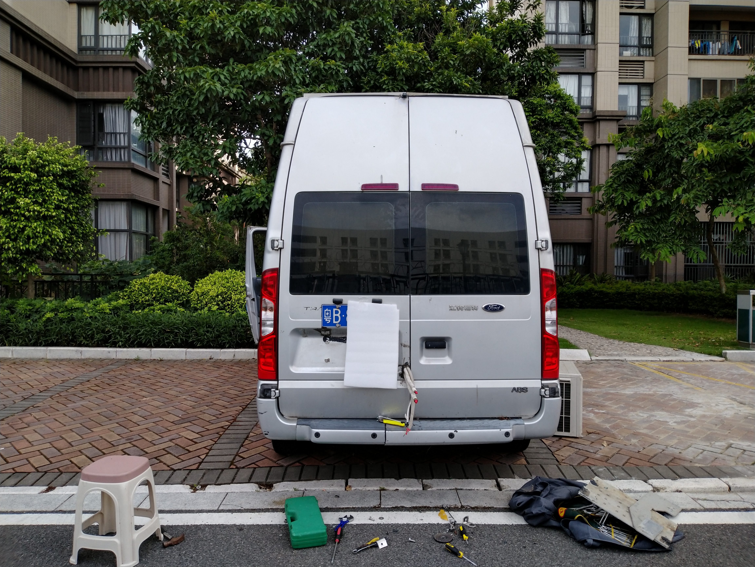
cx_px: 378
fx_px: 567
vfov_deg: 53.1
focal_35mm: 26
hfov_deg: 67.3
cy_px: 284
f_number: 2
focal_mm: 3.44
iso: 100
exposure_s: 1/237
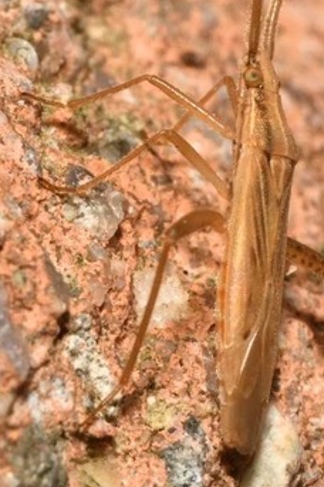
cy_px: 60
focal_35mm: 294
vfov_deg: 7.0
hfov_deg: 4.7
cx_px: 257
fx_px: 3976
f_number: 32
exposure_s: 1/60
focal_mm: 105
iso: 250
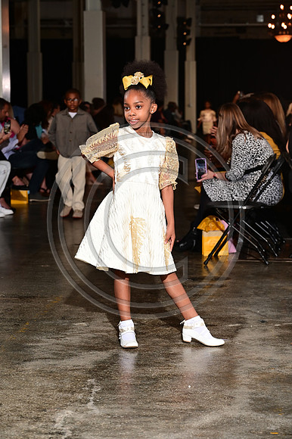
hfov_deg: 14.8
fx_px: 1121
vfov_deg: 22.2
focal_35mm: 92
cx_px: 146
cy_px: 220
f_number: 6.3
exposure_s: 1/125
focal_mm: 92
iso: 1000
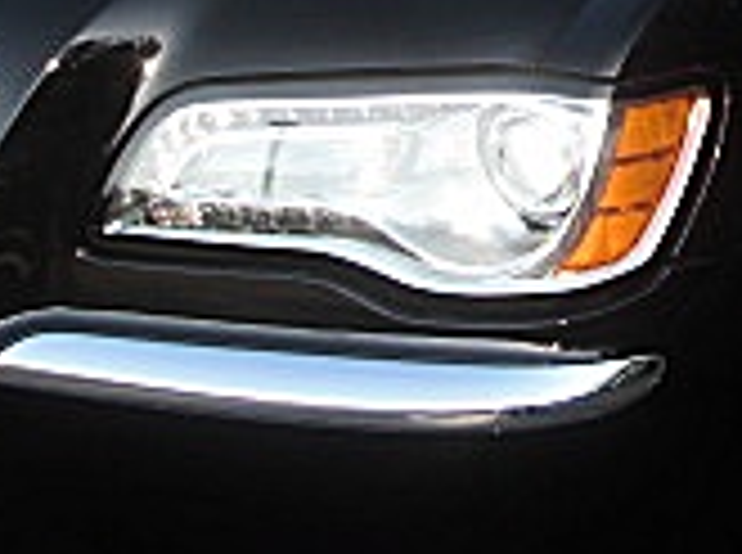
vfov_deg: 10.4
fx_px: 2994
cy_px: -117
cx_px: 760
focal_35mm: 140
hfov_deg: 13.9
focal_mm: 6.3
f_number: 2.8
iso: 50
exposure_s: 1/160
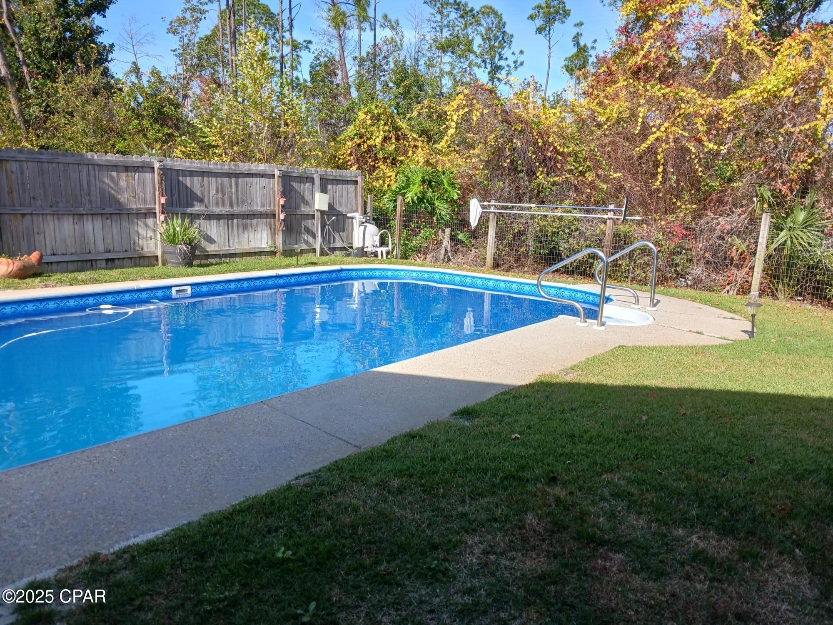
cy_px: 312
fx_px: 650
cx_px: 416
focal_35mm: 27
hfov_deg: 65.3
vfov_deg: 51.4
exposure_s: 1/182
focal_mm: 4
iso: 20
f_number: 1.8
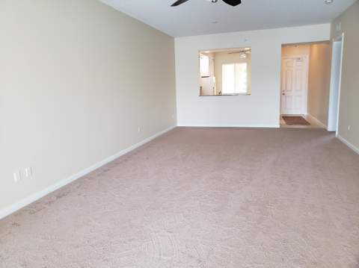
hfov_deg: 67.4
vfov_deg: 53.0
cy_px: 134
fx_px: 269
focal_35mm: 26
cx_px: 180
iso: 250
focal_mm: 4.3
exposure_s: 1/60
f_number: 2.4
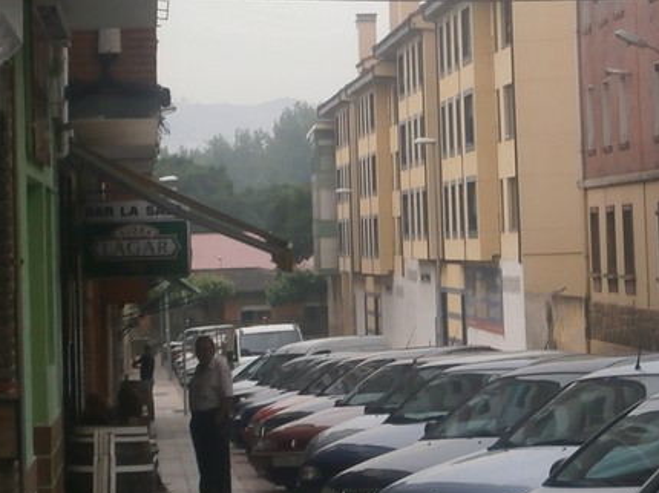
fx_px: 2721
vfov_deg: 10.3
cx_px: 589
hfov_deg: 13.7
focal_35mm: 143
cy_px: 72
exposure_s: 1/125
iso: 80
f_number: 3.9
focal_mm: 10.7
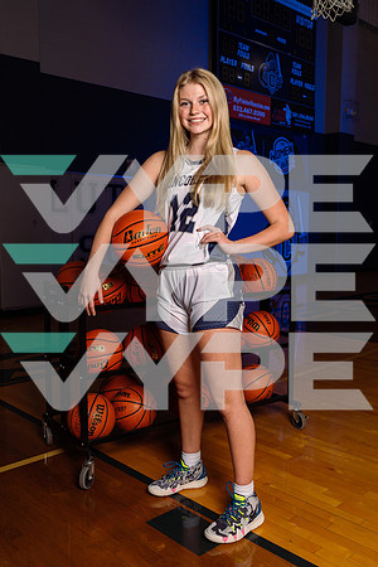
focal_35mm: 35
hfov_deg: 37.9
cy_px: 284
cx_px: 189
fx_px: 551
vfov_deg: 54.4
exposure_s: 1/250
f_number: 6.3
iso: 320
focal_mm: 35
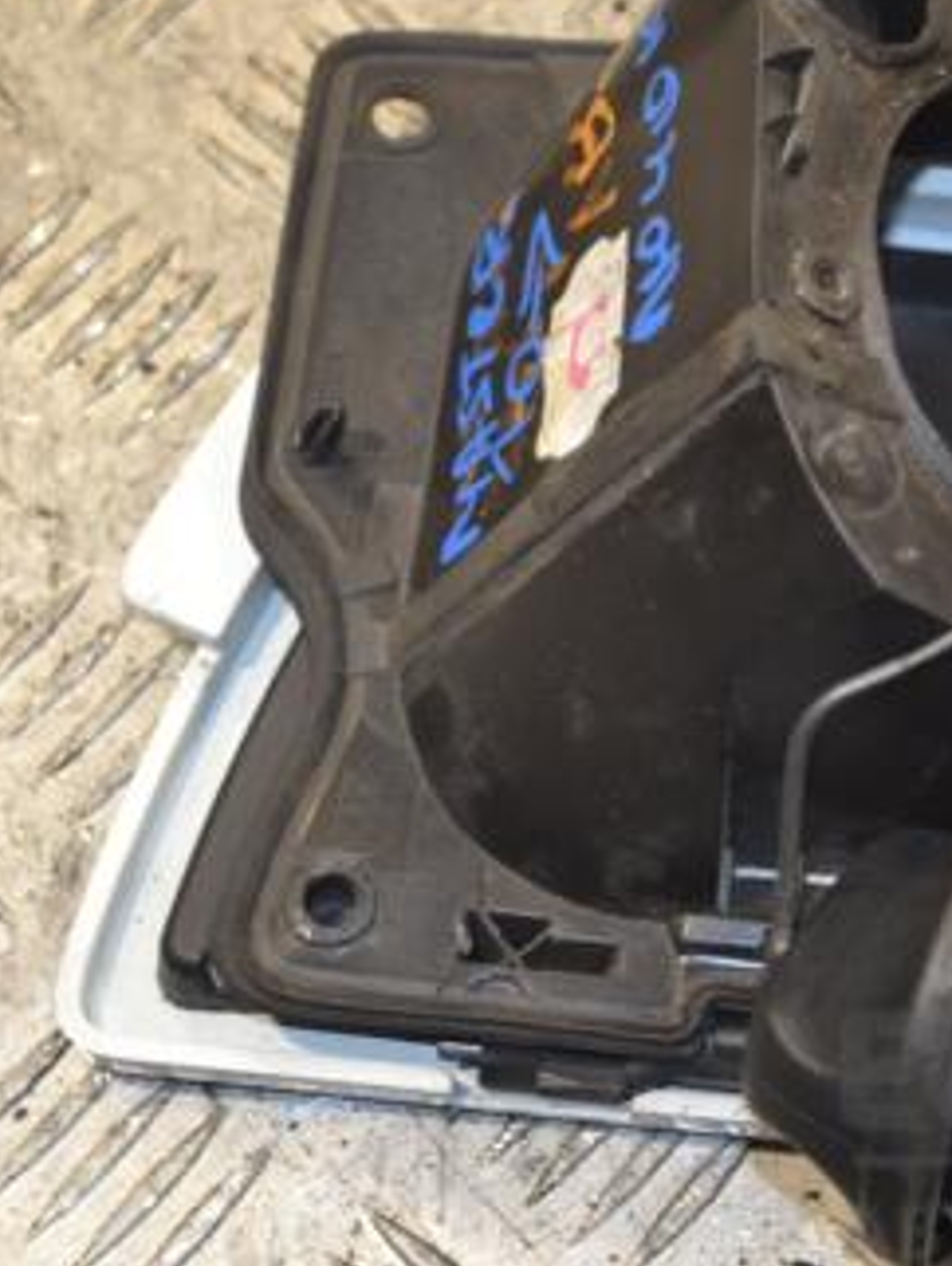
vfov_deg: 16.3
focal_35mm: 121
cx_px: 767
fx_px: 4427
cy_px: 547
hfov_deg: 12.2
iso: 400
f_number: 5.3
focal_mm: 45
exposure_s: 1/60
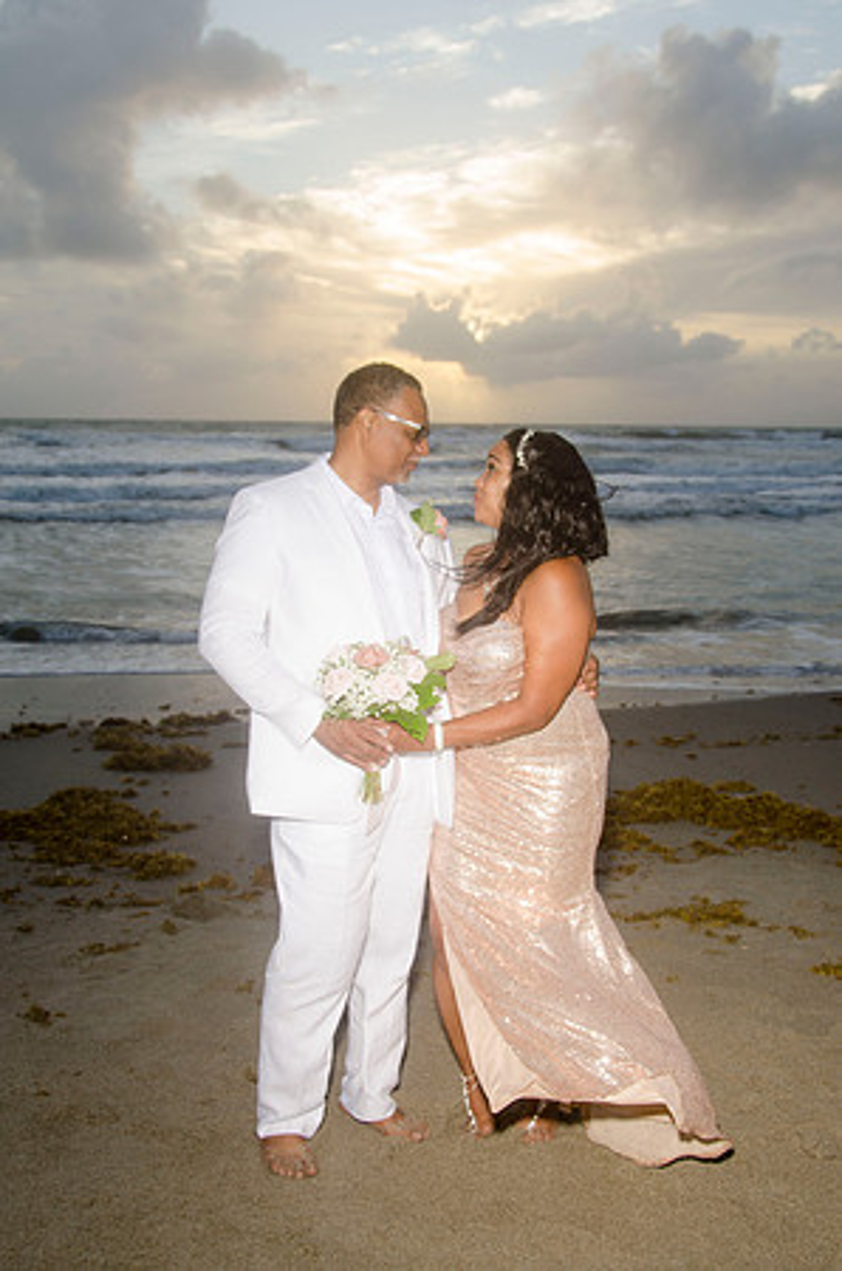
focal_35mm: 39
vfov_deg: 49.6
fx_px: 1375
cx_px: 421
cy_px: 636
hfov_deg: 34.1
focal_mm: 26
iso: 100
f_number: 5.6
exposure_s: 1/200
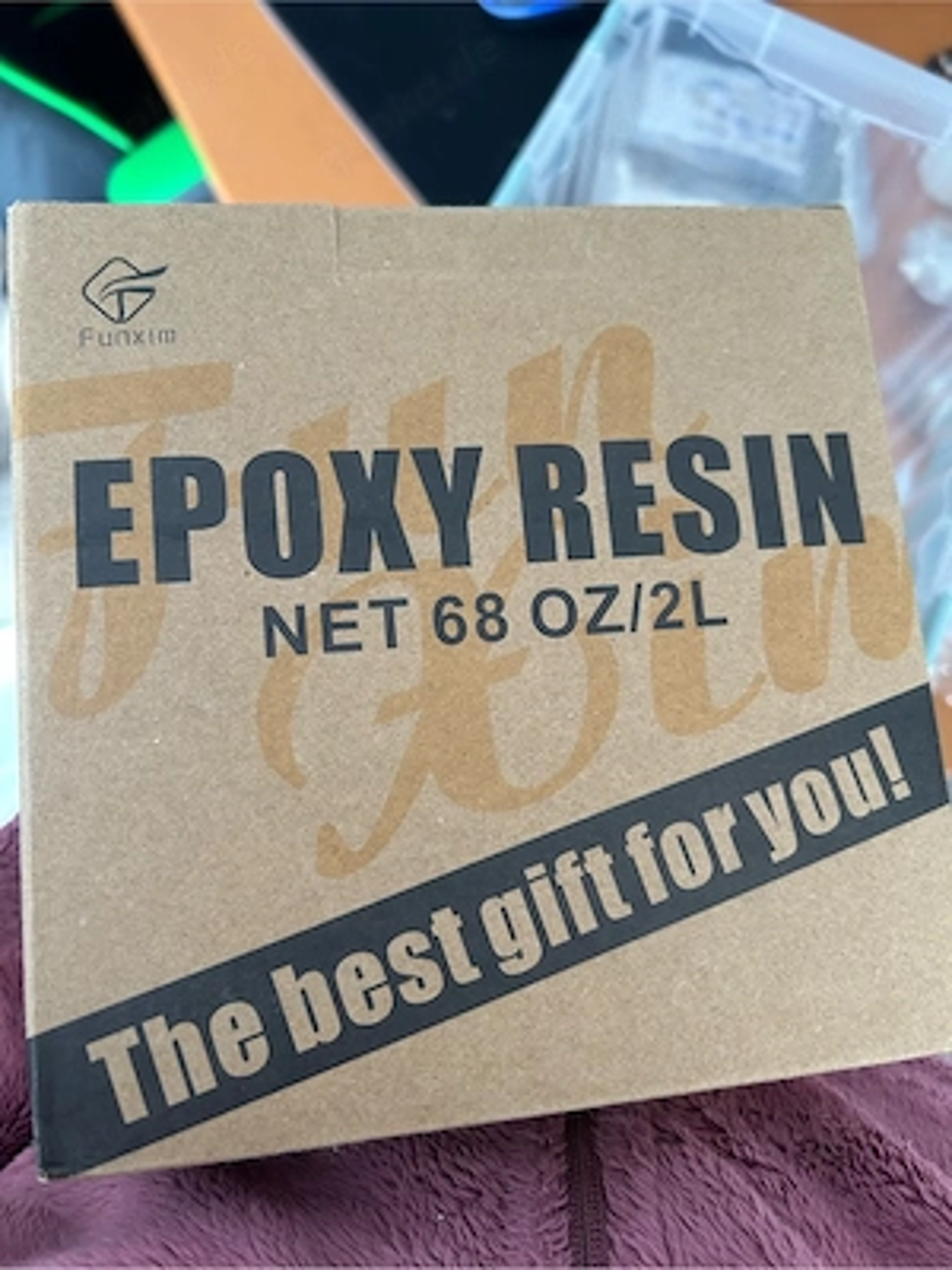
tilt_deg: -74.9
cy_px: 635
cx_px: 476
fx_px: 953
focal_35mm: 26
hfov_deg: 53.1
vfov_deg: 67.3
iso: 160
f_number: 1.5
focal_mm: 5.7
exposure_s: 1/60
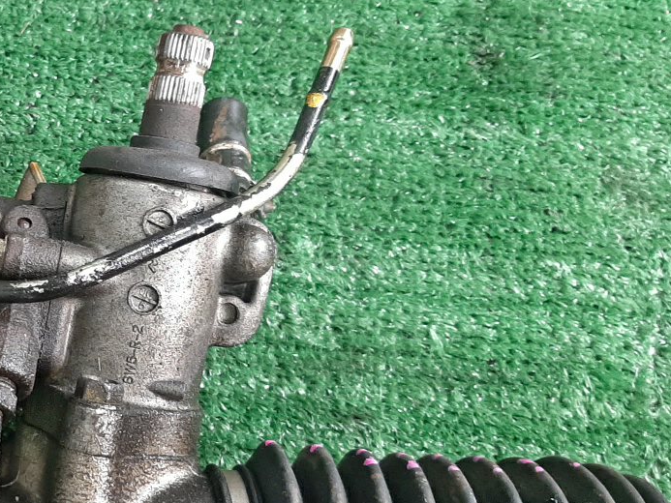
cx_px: 25
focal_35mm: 54
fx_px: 1047
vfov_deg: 27.0
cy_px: 305
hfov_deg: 33.0
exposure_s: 1/50
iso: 163
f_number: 1.7
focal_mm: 3.93
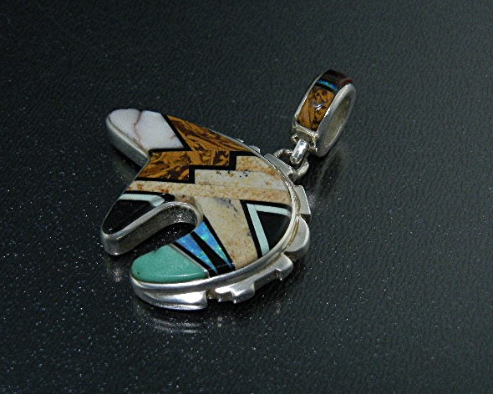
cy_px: 198
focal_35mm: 72
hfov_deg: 26.4
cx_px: 236
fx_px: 1051
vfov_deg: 21.3
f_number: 8.2
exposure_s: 1/30
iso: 598
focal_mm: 12.2
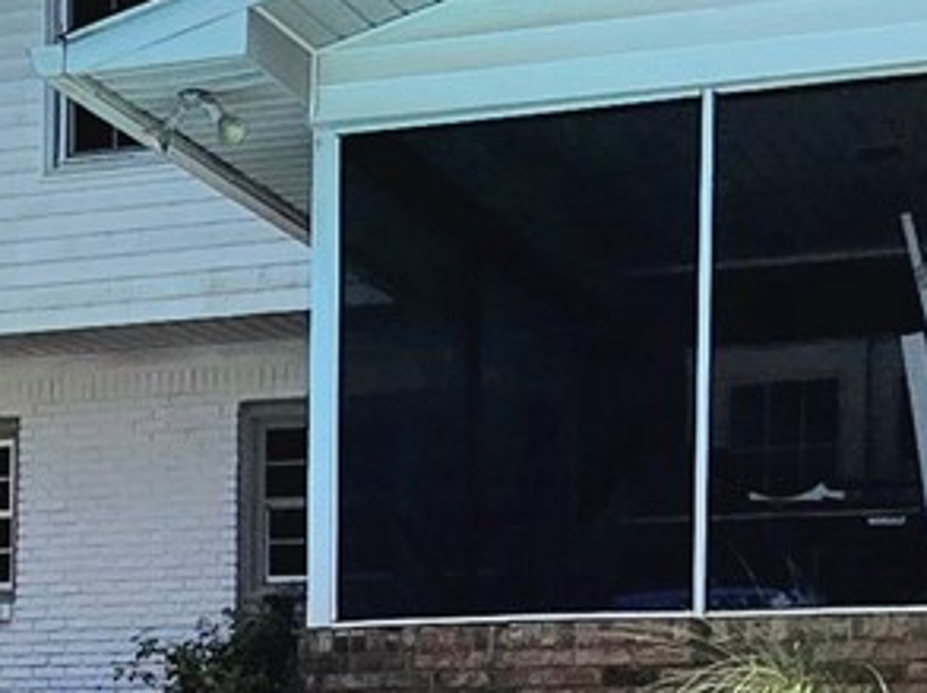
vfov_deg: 15.3
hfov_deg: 21.5
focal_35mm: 91
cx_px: 301
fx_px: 2434
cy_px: 930
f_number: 2.2
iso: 50
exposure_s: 1/10000
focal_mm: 2.2
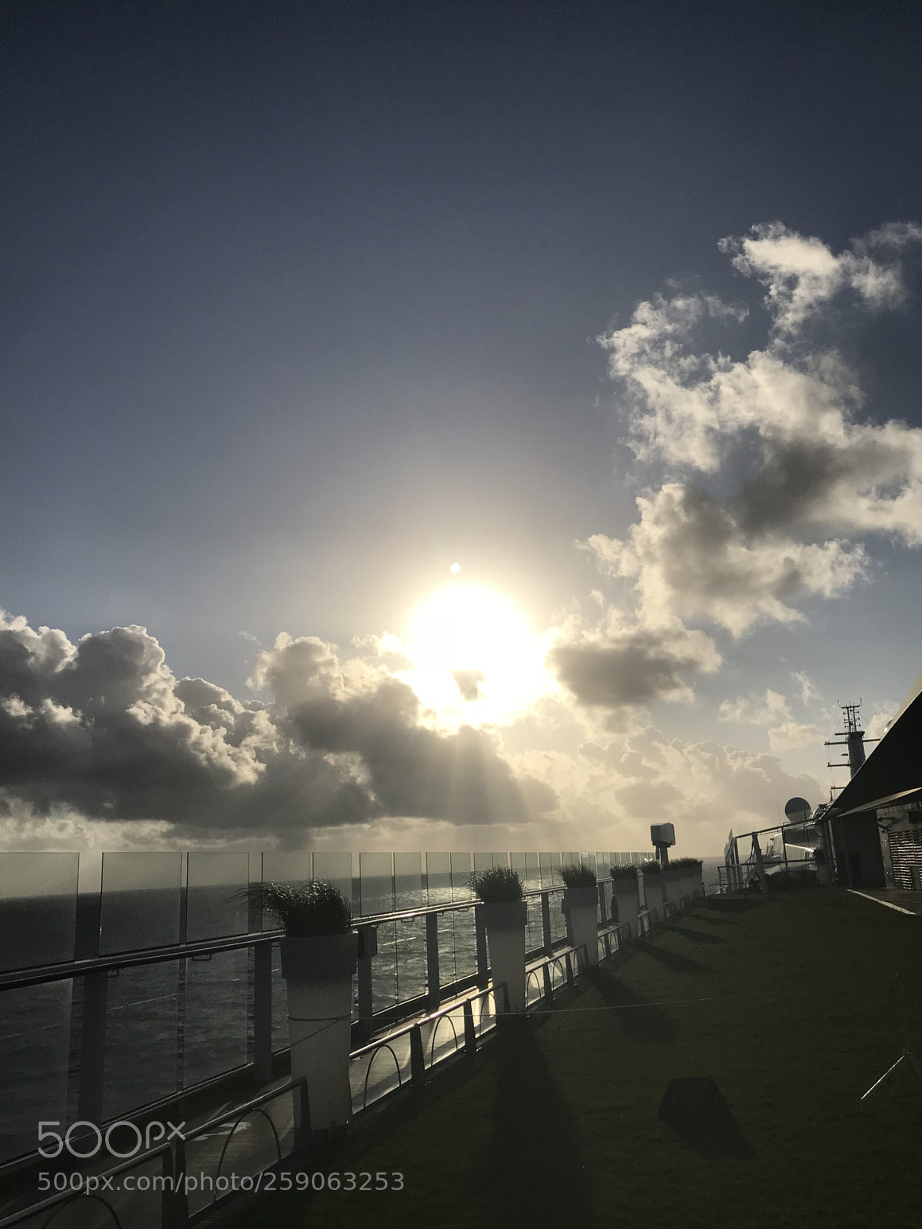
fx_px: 1030
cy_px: 608
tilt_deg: +14.2
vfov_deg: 61.7
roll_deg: +1.6
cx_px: 465
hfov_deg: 48.2
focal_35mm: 29
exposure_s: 1/16129
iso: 25
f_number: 1.8
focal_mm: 3.99
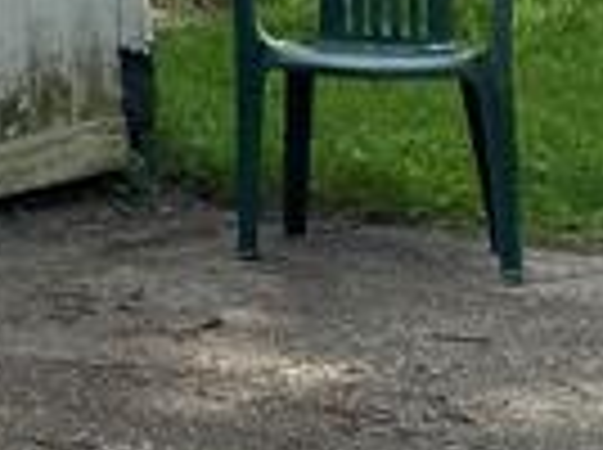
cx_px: -1188
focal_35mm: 199
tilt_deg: +4.0
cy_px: -724
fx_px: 3460
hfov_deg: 8.4
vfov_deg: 6.9
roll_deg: -0.4
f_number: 1.8
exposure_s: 1/1866
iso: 32
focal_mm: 4.25
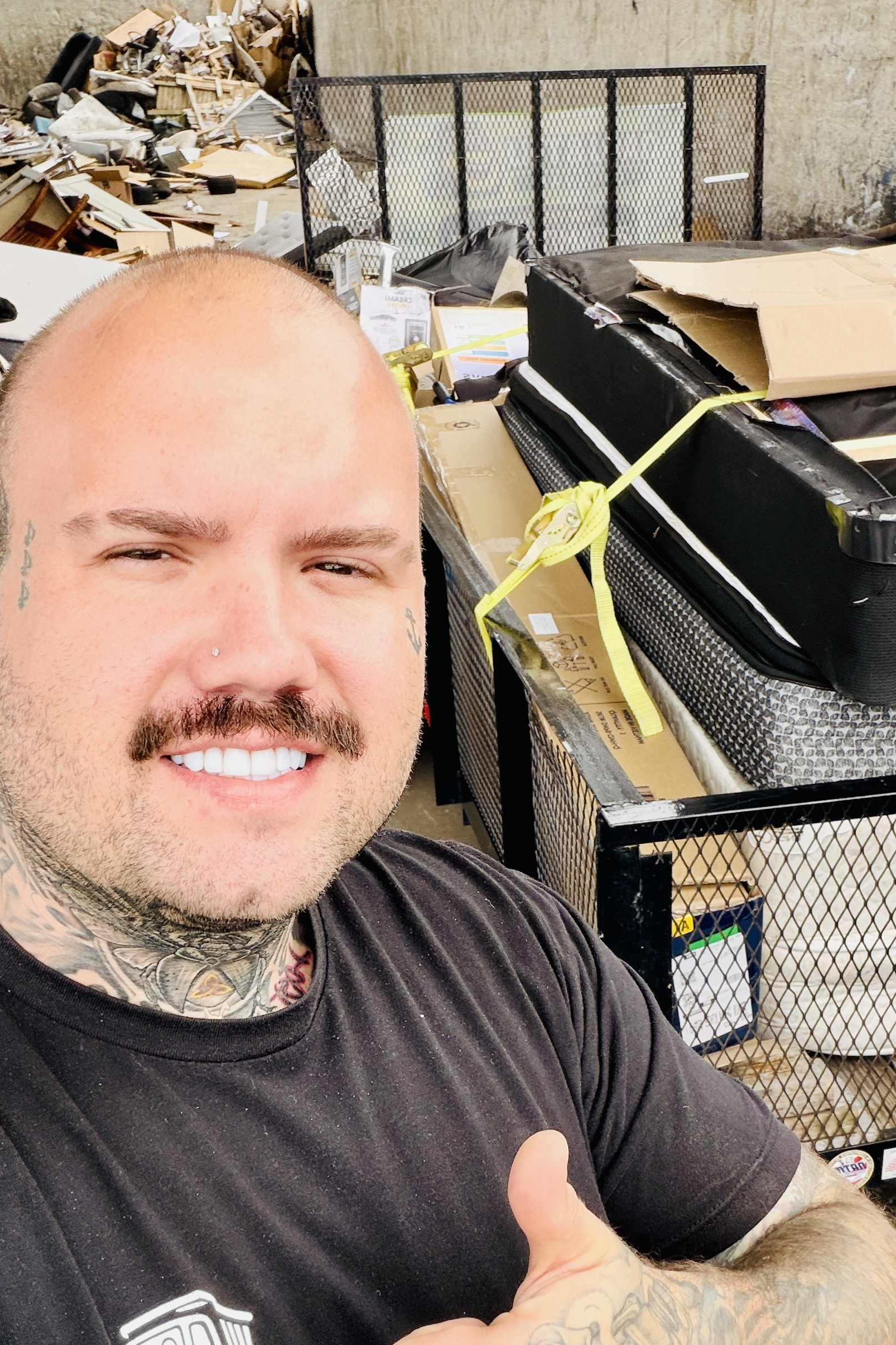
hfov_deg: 33.4
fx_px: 1493
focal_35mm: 40
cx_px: 510
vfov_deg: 48.1
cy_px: 813
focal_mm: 2.71
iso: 25
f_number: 1.9
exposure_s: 1/438
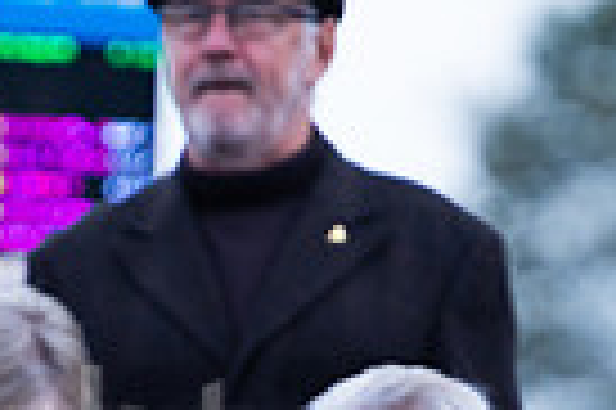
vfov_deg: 1.4
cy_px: 739
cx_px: -18
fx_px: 16612
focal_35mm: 972
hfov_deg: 2.1
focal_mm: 230
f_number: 4
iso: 400
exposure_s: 1/1250
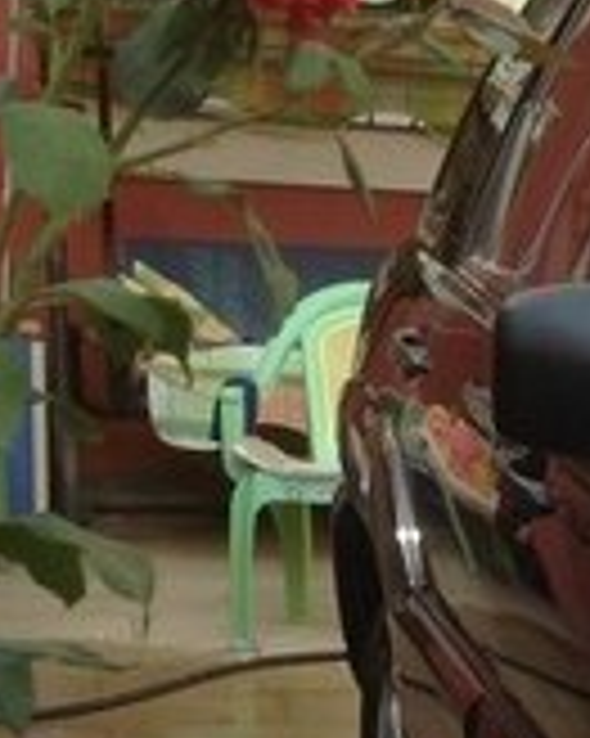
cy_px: 902
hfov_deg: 10.1
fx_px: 2993
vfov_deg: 13.6
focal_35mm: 137
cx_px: 1338
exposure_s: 1/347
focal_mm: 4.28
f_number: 2.4
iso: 50
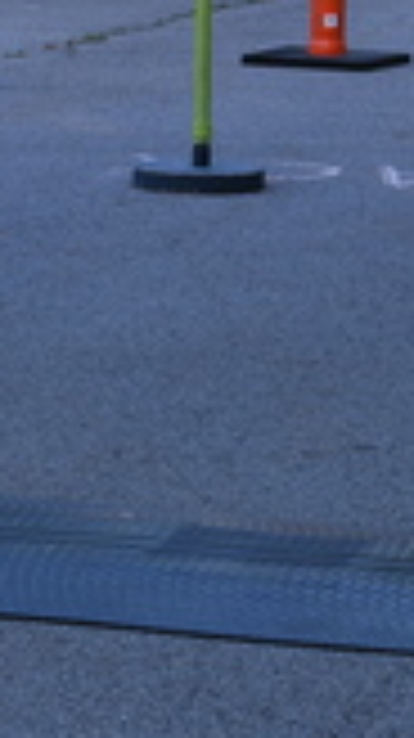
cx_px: 623
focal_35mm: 225
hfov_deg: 5.3
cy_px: -252
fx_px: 4400
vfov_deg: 9.4
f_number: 11
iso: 250
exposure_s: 1/60
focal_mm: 32
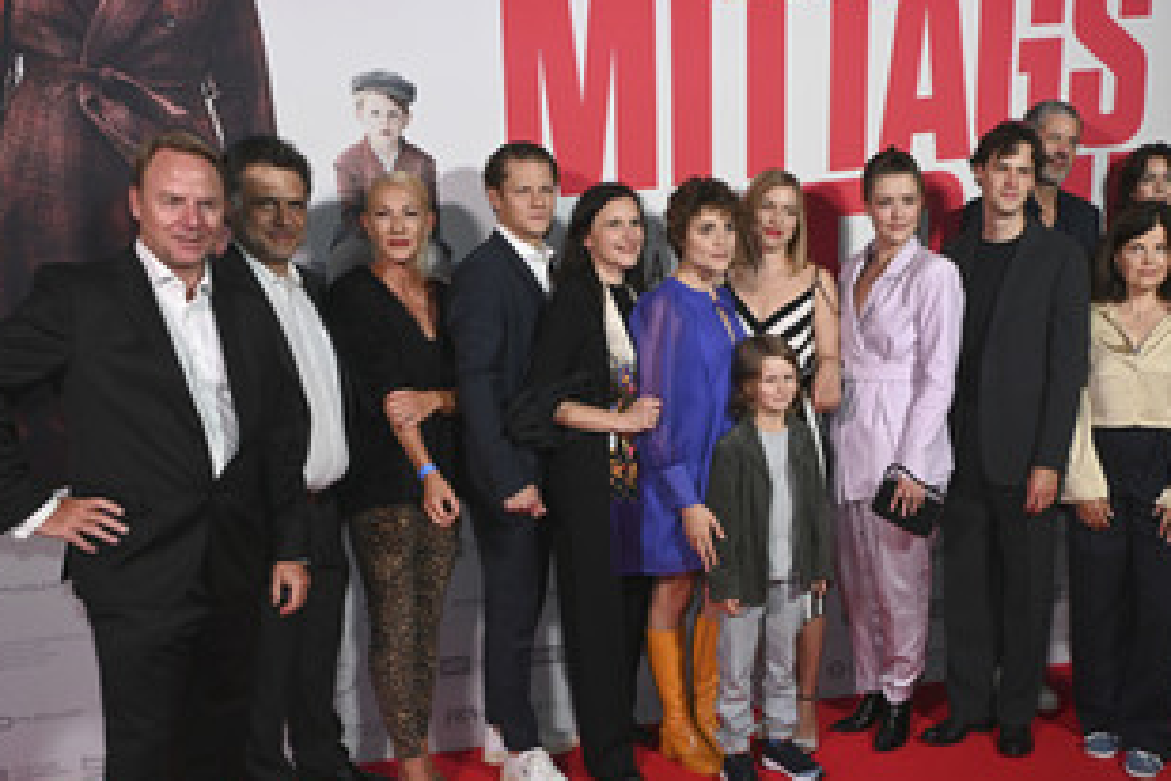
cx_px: 707
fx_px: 1138
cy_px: 557
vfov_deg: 37.2
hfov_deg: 54.0
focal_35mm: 35
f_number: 7.1
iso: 2000
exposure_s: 1/200
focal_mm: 24
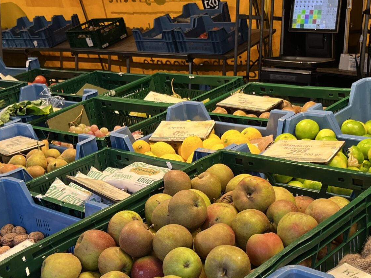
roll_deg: +2.0
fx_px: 632
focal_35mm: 59
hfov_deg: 32.7
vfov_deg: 24.7
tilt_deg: -16.1
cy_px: 187
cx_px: 175
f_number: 1.6
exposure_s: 1/100
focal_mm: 5.1
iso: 80
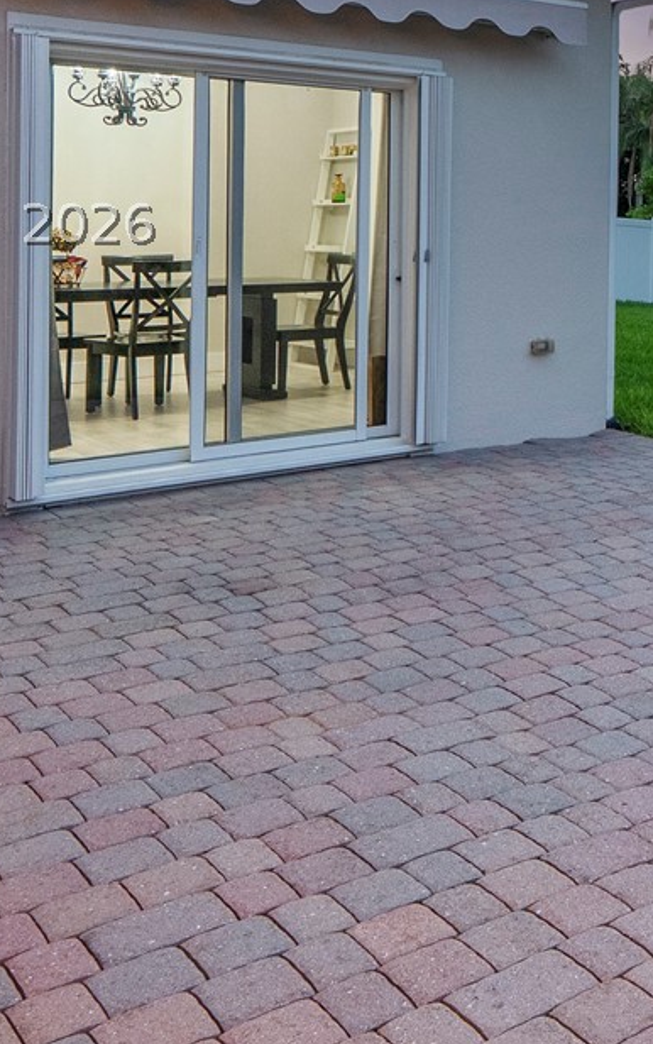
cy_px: 221
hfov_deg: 26.5
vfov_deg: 45.0
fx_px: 1195
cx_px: 819
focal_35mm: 42
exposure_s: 1/60
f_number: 4
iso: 1600
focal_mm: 10
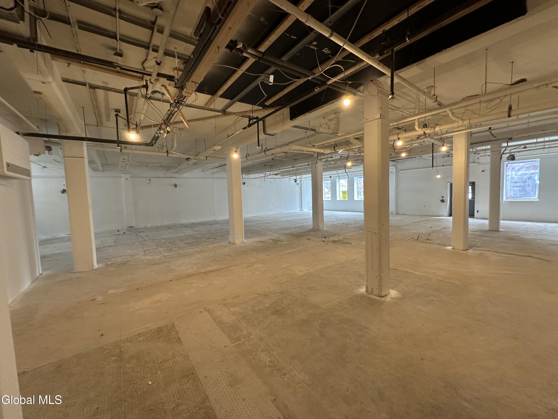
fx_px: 226
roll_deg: +1.9
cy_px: 210
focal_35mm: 14
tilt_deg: -4.3
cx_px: 279
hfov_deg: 102.1
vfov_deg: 85.7
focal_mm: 2.22
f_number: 2.2
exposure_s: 1/120
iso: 200
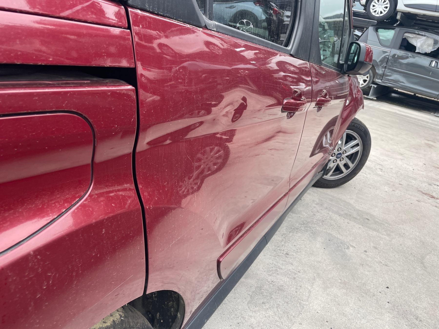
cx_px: 220
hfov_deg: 67.3
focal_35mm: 26
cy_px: 164
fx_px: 330
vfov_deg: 53.1
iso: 32
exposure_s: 1/294
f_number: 1.6
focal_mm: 4.2
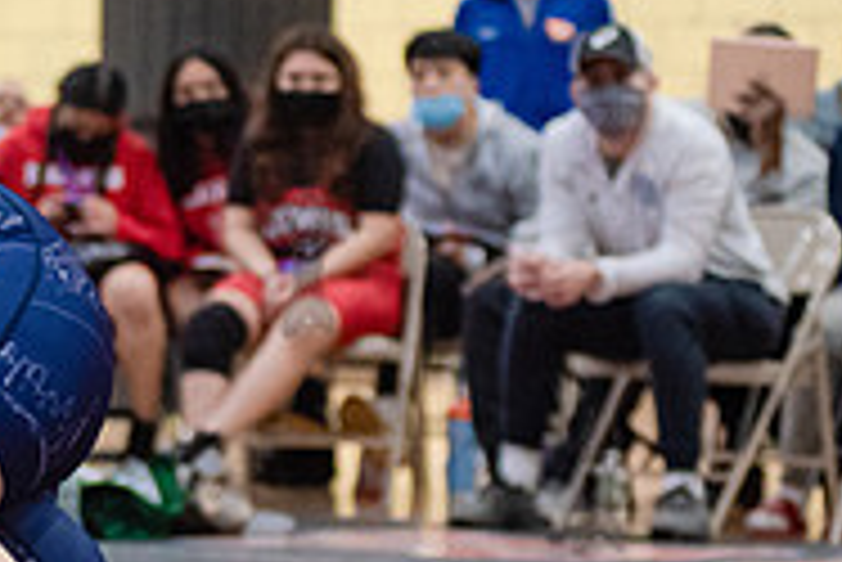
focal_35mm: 248
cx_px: -275
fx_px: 5805
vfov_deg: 5.5
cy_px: 474
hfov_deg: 8.2
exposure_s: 1/400
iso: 4000
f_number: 3.5
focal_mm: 80
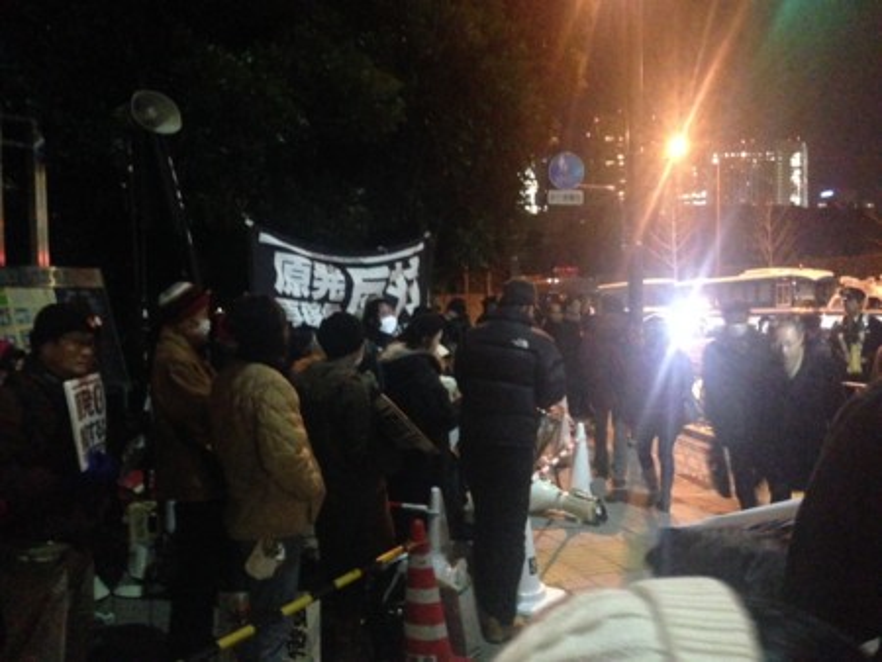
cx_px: 441
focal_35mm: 66
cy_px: 331
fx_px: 1683
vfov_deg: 22.3
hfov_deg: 29.4
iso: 1600
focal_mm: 4.12
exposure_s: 1/17
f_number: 2.4
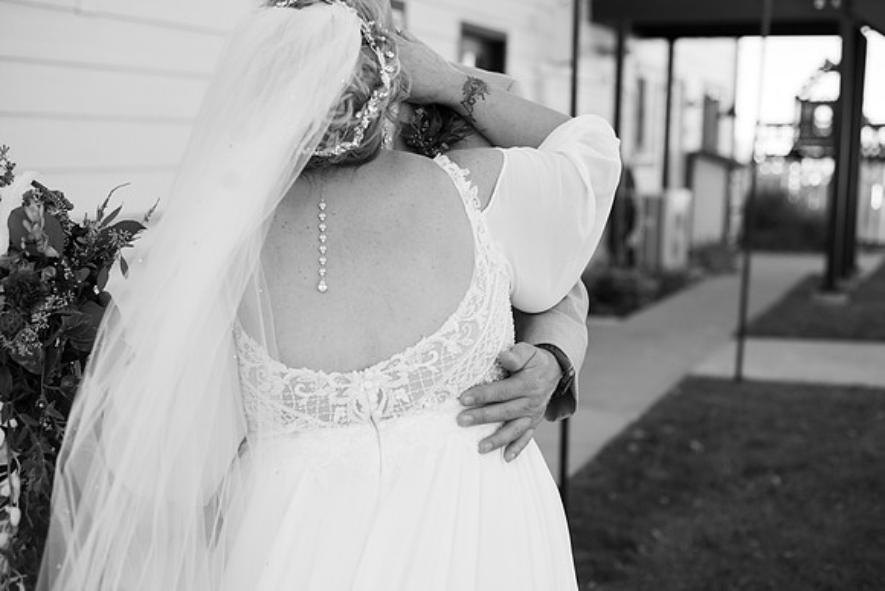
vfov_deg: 27.0
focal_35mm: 50
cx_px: 442
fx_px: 1229
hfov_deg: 39.6
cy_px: 296
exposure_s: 1/1250
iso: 400
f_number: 2.8
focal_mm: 50
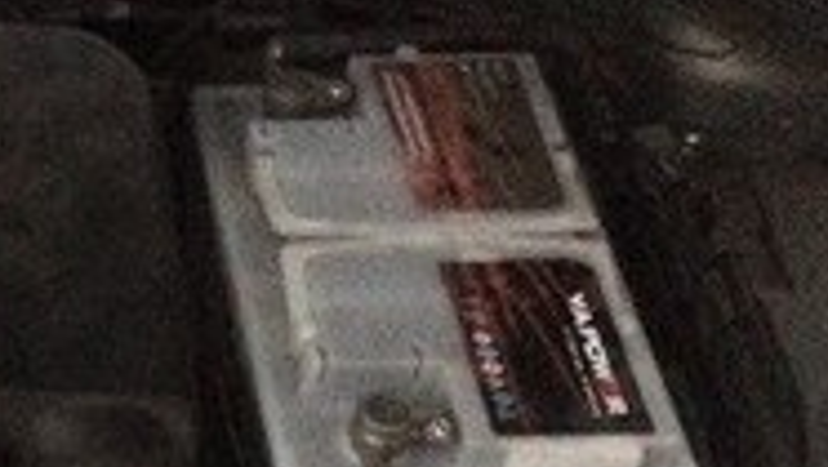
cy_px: 643
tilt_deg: -49.5
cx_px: -445
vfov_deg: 10.6
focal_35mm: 112
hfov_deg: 17.1
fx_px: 2461
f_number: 2.2
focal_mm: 4.15
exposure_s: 1/17
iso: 500
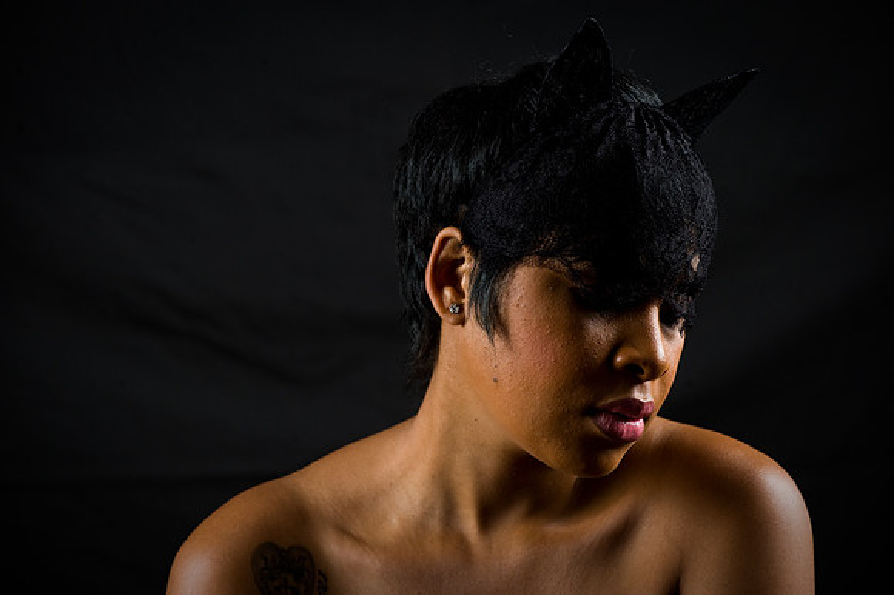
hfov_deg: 13.3
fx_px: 3847
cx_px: 447
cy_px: 298
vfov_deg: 8.8
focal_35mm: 155
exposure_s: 1/125
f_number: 5.6
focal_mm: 155
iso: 200
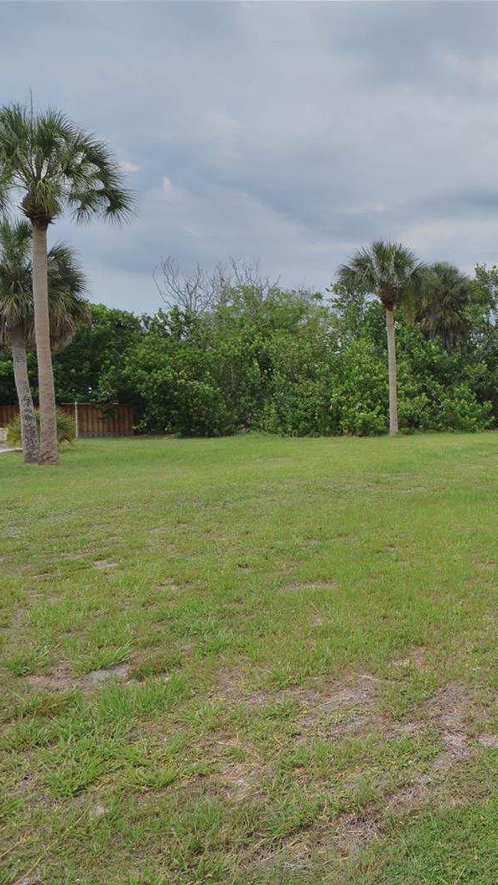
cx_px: 608
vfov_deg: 36.6
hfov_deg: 19.7
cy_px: 443
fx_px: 1338
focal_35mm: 57
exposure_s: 1/250
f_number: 8
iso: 140
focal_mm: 24
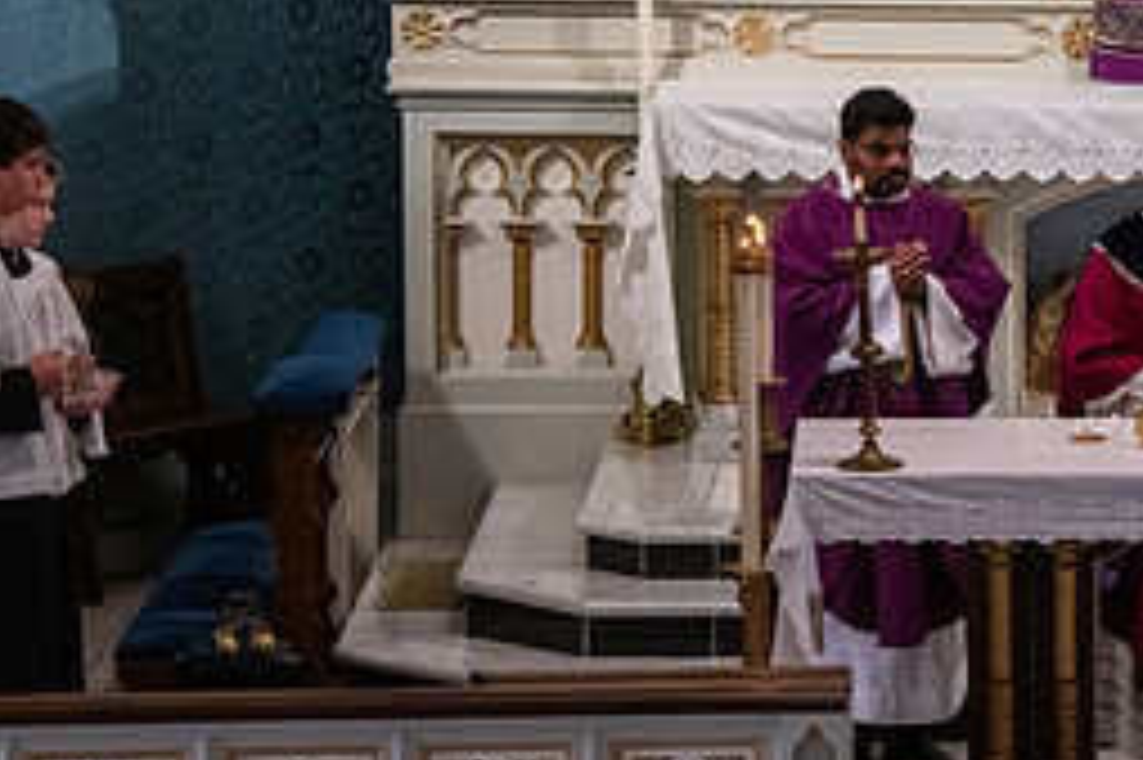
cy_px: 326
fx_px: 8852
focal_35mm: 279
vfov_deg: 4.9
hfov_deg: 7.4
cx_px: 1192
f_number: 11
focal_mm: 122
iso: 4000
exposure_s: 1/80
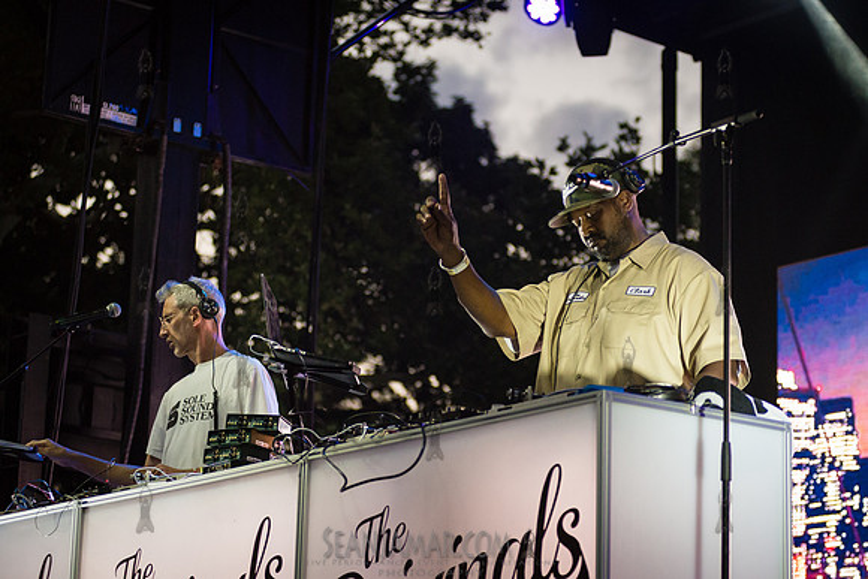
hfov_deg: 21.1
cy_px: 298
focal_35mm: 97
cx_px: 524
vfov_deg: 14.2
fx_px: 2331
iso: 3200
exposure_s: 1/640
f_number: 3.5
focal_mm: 80
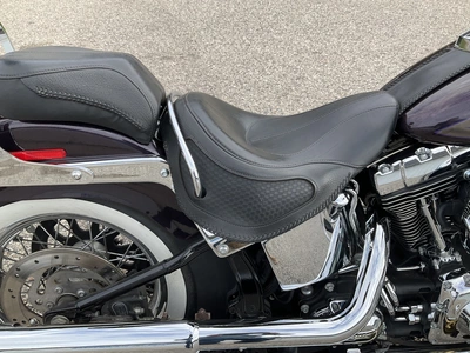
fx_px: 394
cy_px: 176
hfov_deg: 61.7
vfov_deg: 48.2
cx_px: 235
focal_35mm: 29
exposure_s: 1/428
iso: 25
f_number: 1.8
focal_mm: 3
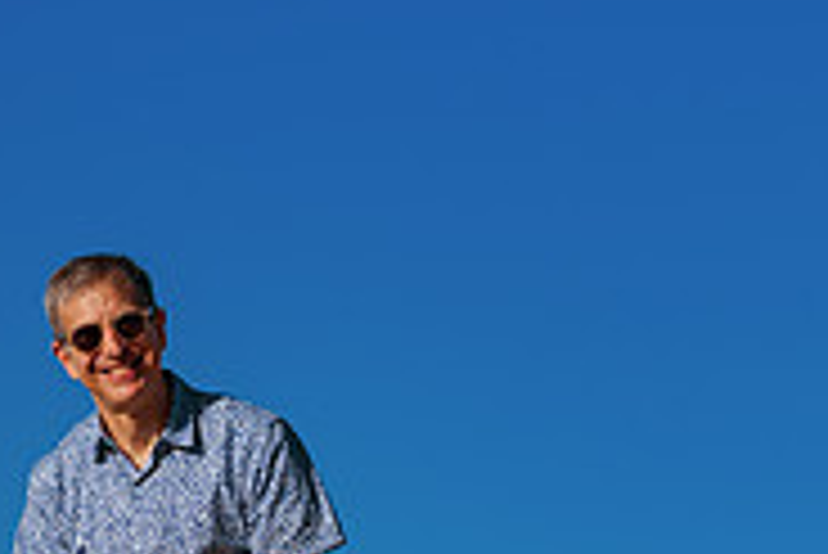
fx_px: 4212
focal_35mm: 183
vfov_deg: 7.4
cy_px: 763
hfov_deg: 11.1
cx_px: 50
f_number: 3.2
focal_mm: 58
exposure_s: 1/8000
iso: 50
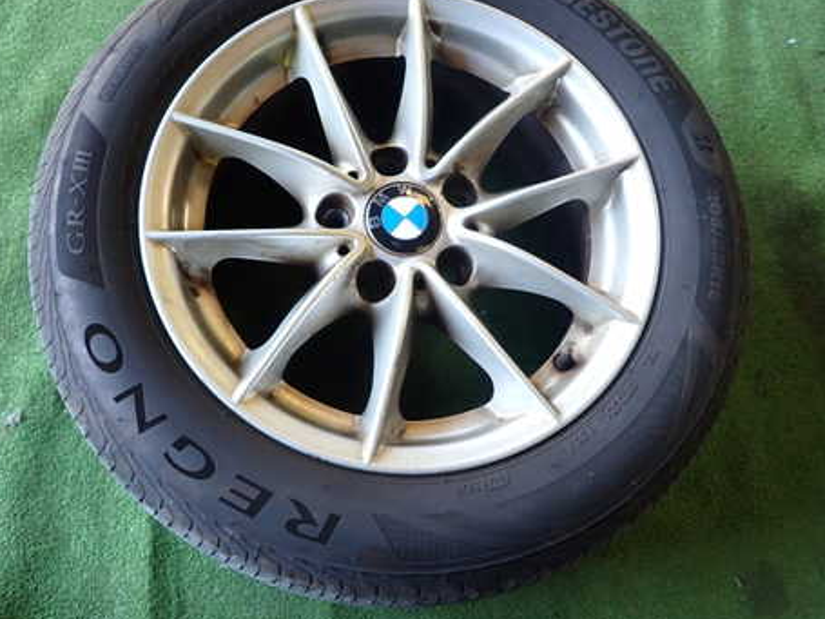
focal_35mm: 33
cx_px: 399
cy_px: 269
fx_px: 786
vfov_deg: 42.8
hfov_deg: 55.4
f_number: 2
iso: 200
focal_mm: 4.5
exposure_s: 1/40
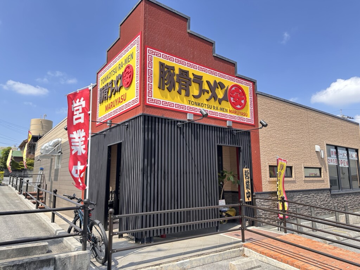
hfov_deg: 71.6
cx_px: 180
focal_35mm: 24
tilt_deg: +10.0
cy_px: 135
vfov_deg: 56.8
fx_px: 250
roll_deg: +1.0
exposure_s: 1/1029
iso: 80
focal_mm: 6.86
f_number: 1.78
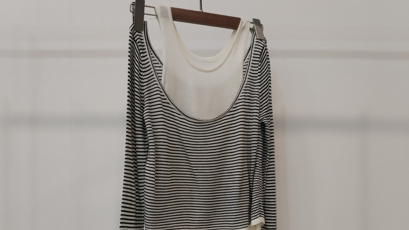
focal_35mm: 43
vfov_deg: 27.2
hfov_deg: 47.4
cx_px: 207
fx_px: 466
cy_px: 185
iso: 246
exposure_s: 1/60
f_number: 1.8
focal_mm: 4.75
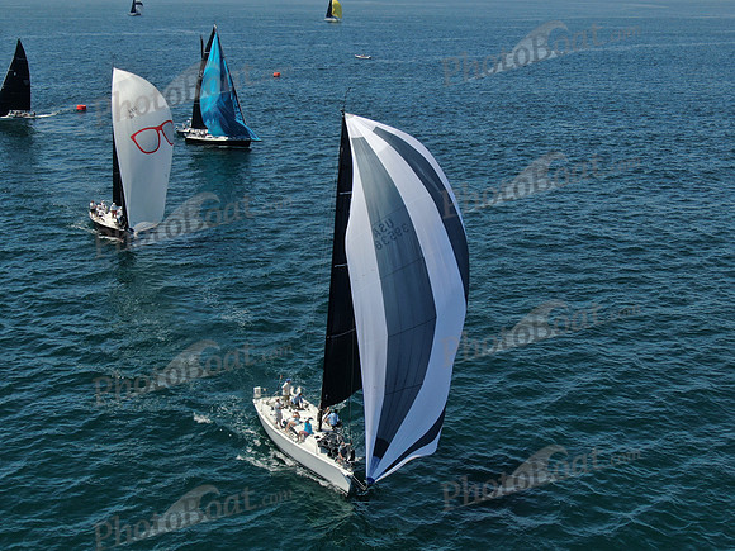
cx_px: 368
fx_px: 1019
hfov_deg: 39.7
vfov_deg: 30.3
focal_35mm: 48
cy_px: 276
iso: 100
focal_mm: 8.6
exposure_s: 1/1000
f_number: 3.8
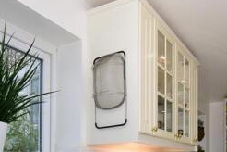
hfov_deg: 48.1
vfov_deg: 30.4
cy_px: 162
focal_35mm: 40
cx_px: 138
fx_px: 252
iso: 400
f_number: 5.6
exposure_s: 1/50
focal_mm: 10
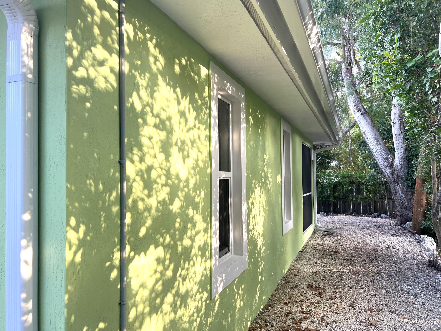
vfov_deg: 53.1
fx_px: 331
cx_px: 220
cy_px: 166
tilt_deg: +1.3
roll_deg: +0.7
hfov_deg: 67.3
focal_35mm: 26
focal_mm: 5.7
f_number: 1.5
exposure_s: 1/136
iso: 32
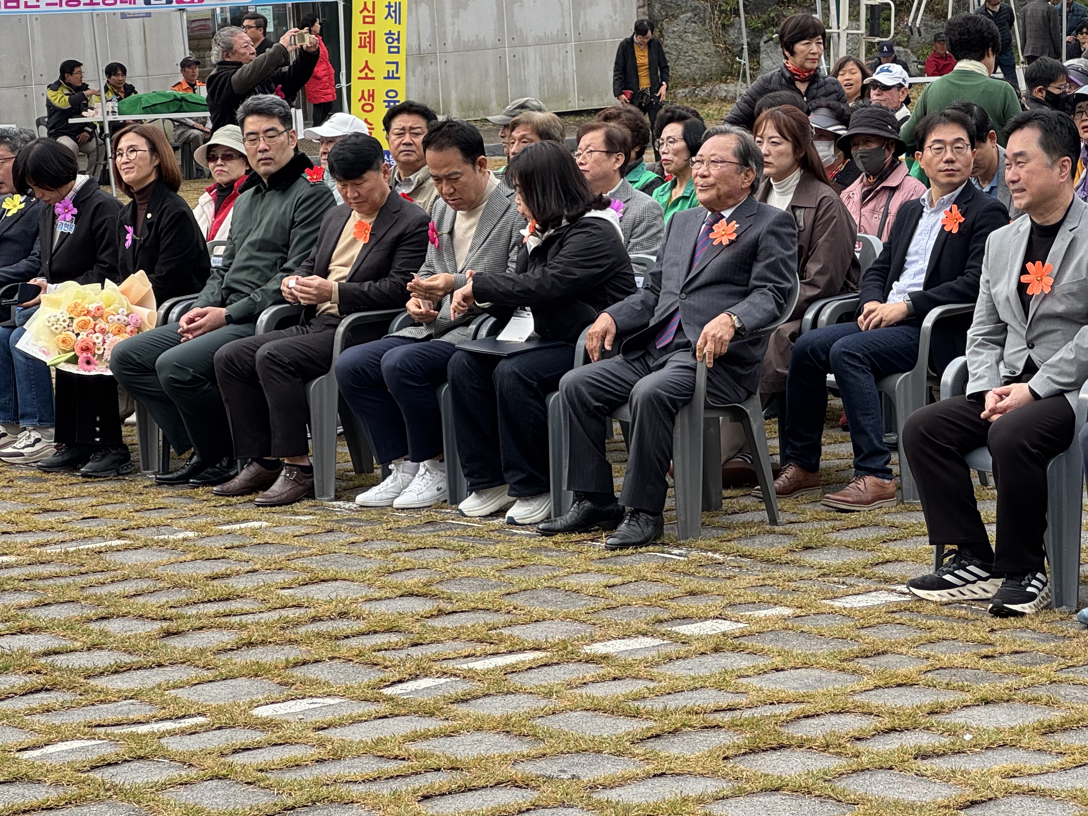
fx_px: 3489
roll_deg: +3.3
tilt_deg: -5.2
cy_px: 235
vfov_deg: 13.3
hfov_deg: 17.7
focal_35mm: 111
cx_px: 693
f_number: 2.8
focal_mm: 9
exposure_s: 1/176
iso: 25
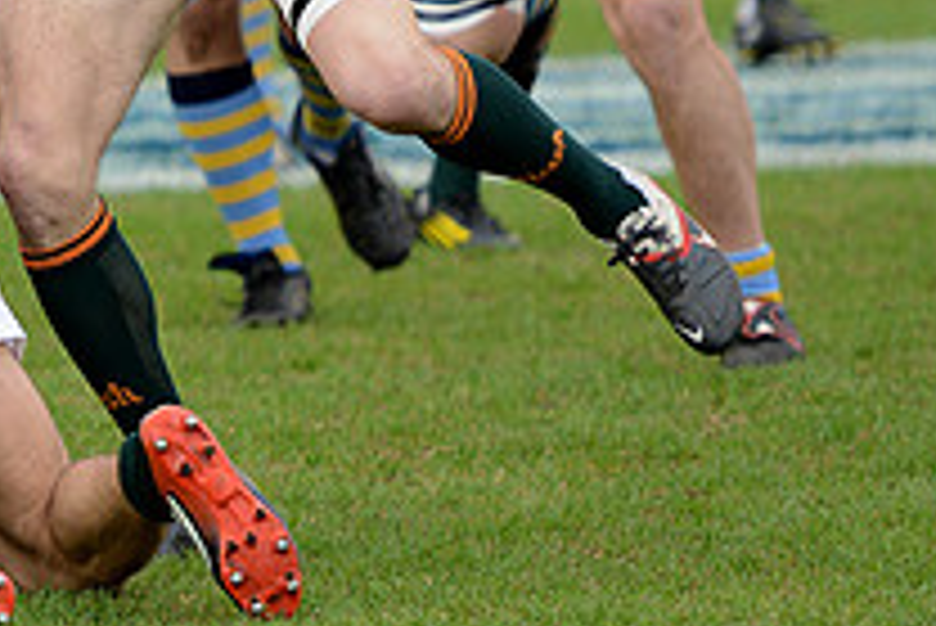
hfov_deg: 4.9
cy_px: -196
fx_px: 10875
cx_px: -36
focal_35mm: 418
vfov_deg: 3.3
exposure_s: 1/500
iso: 400
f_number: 2.8
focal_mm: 150
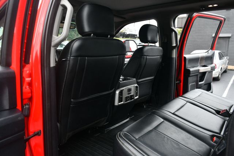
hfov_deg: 67.4
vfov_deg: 47.9
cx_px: 117
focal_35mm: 27
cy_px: 78
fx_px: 175
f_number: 5.6
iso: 280
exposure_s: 1/250
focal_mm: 18
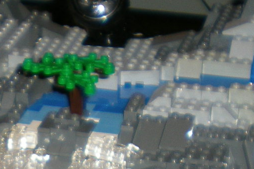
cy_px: 300
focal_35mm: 159
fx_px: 1121
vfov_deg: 8.3
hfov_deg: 12.8
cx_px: 27
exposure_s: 1/60
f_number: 3.1
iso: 50
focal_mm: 6.3
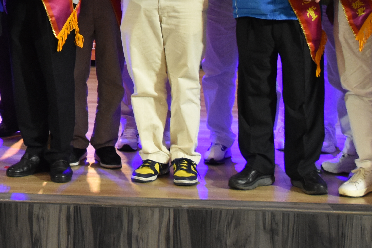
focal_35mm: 112
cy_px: -99
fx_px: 1157
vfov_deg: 11.8
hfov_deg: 17.6
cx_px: -35
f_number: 5.6
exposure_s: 1/125
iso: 1600
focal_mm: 24
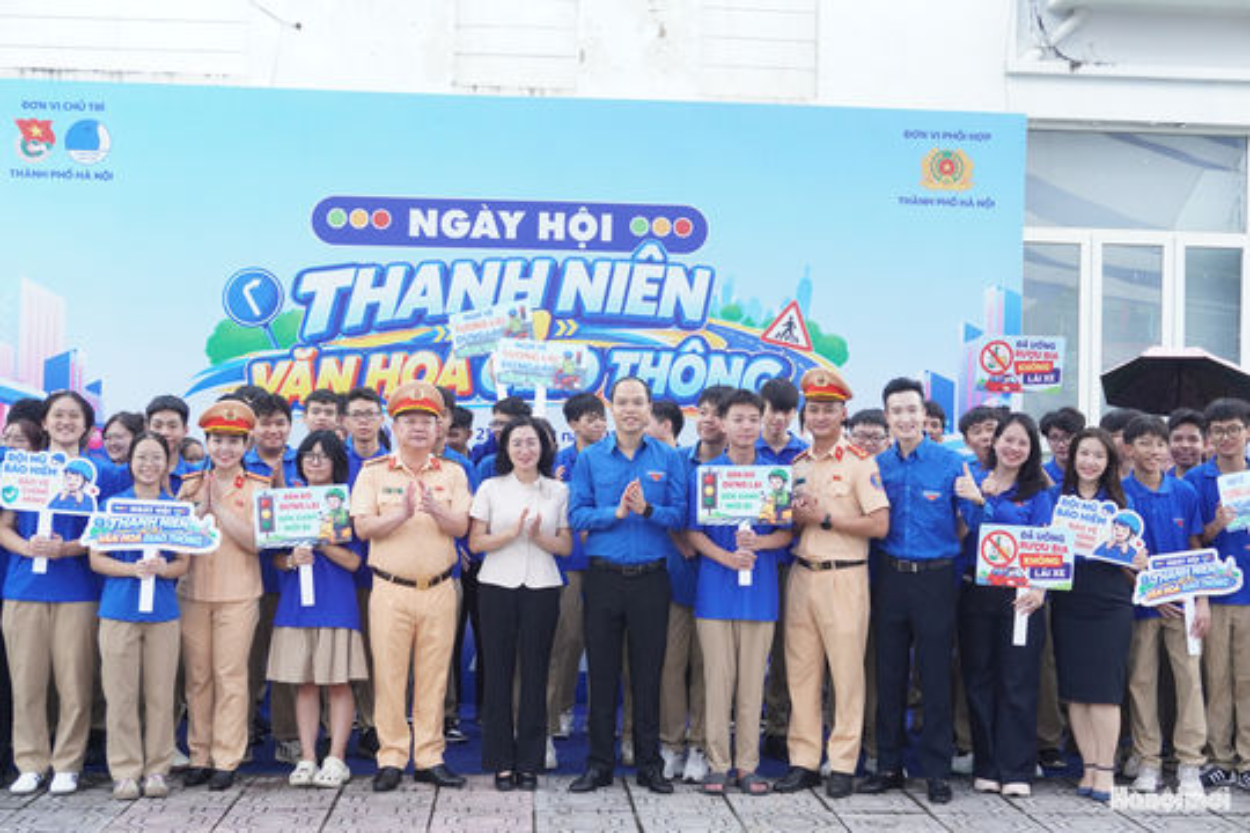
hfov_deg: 41.1
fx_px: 1667
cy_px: 416
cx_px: 625
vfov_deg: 28.1
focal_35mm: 48
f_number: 6.3
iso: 800
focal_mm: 32
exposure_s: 1/100
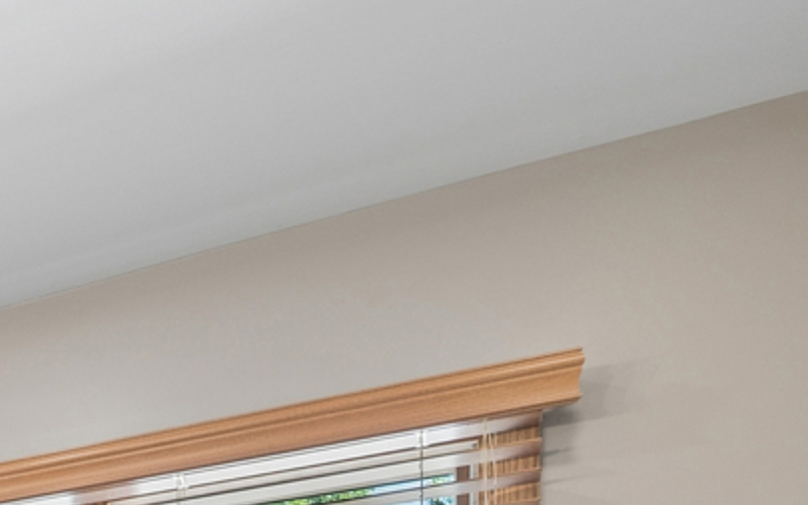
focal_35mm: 53
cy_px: 872
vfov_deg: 19.3
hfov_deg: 29.7
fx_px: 1167
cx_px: -270
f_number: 8
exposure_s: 1/8
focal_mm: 13
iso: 400
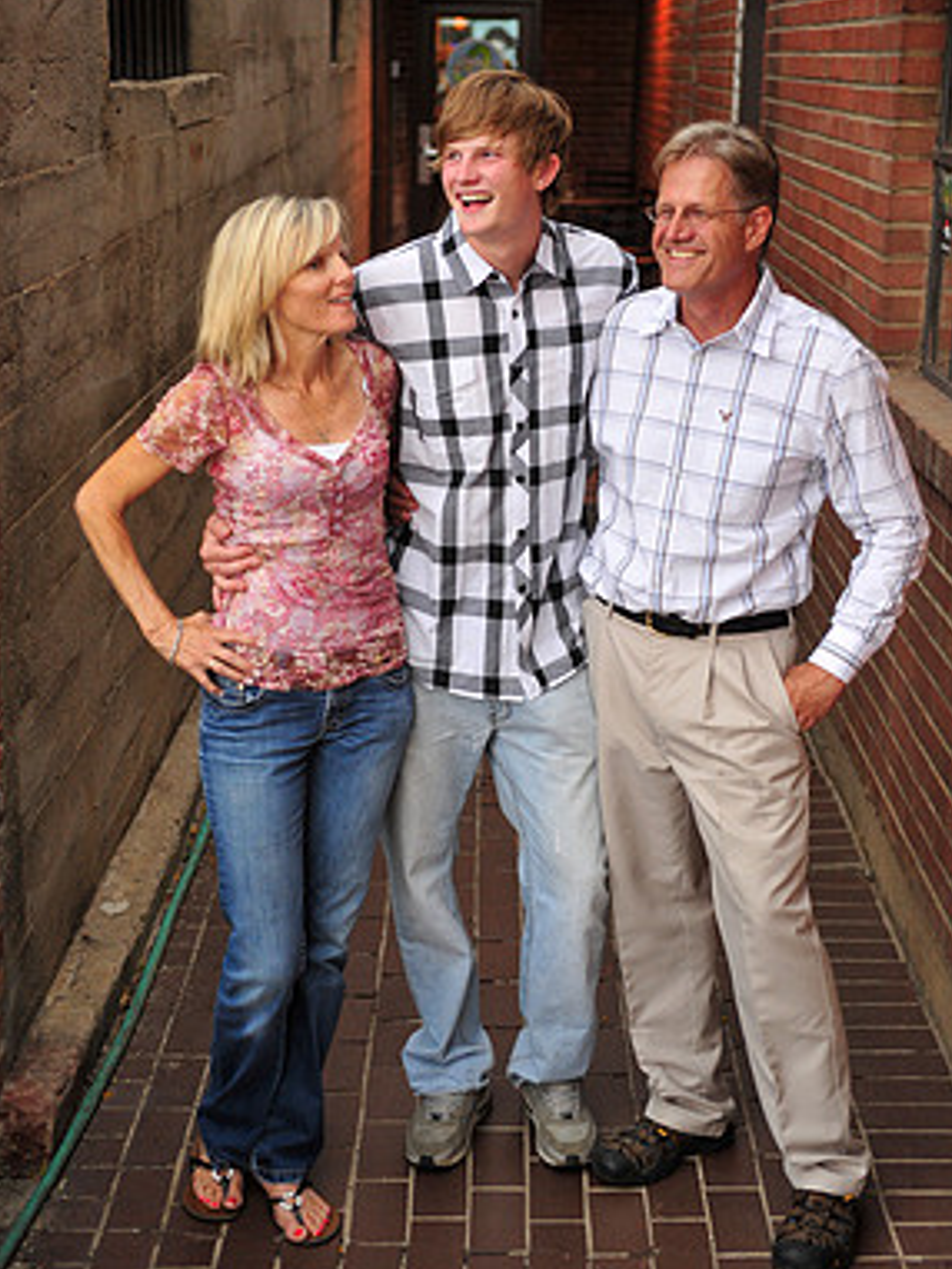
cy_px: 593
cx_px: 468
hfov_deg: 24.8
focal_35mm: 59
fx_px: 2162
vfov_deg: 32.7
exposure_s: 1/400
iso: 1600
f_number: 4.5
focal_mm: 52
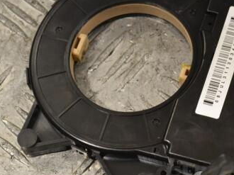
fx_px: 851
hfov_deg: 15.6
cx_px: 153
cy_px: 82
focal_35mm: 126
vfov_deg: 11.7
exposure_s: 1/400
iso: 3200
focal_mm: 48
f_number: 10
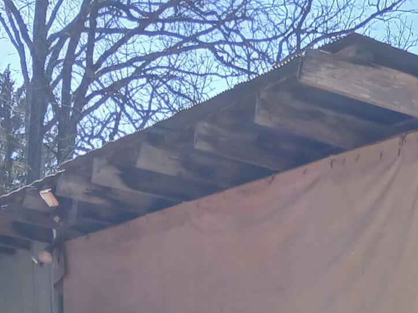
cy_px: 559
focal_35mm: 108
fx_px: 1305
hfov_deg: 17.9
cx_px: 395
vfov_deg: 12.5
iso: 20
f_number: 1.8
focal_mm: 3.98
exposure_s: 1/198
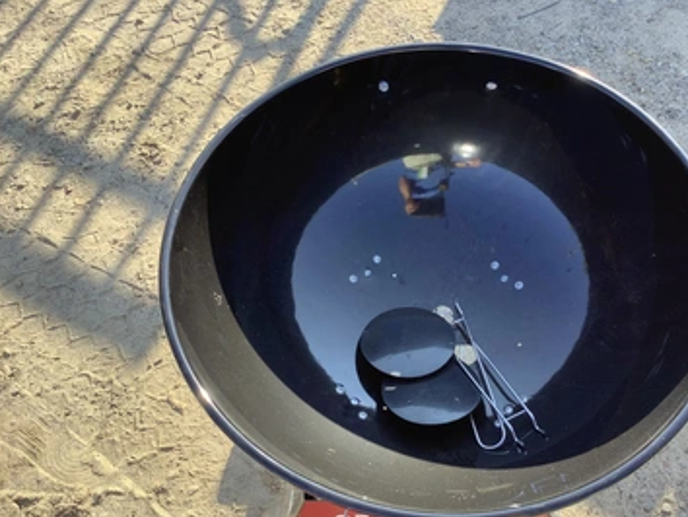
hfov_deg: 52.5
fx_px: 696
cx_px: 383
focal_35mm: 35
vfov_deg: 40.7
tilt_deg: -59.3
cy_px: 288
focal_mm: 3.3
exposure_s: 1/157
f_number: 2.4
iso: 25
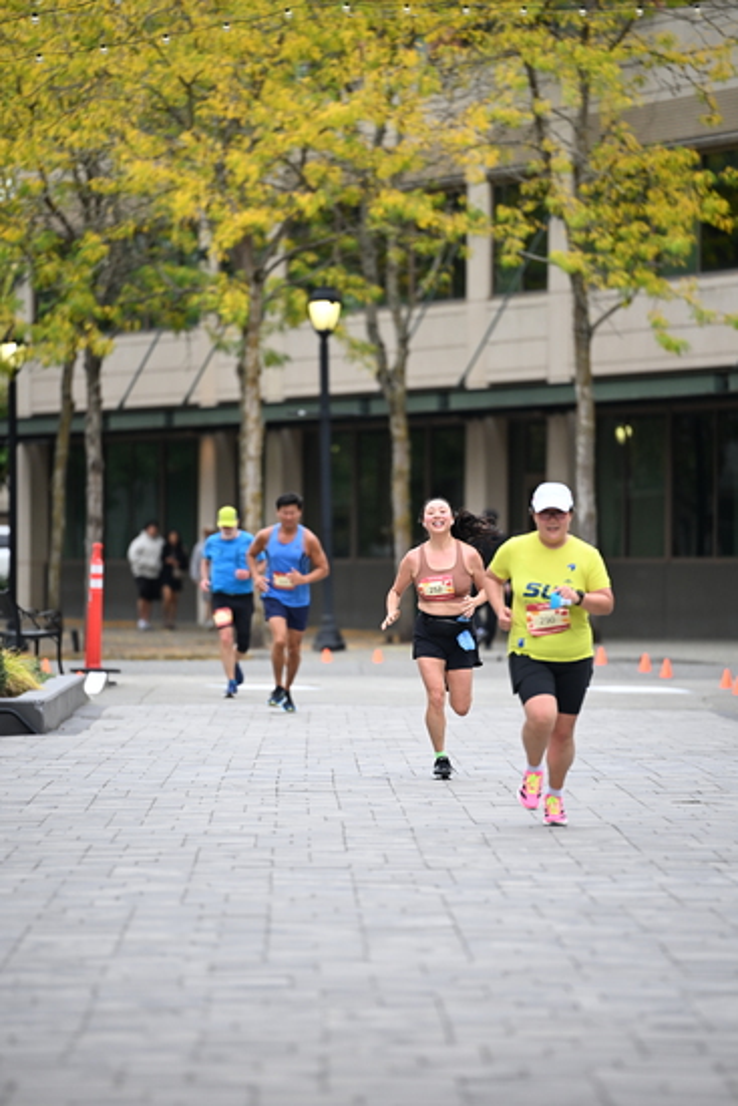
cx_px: 369
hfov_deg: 6.9
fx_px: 6146
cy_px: 553
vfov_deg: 10.3
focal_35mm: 200
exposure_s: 1/1600
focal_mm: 200
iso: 640
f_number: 2.8
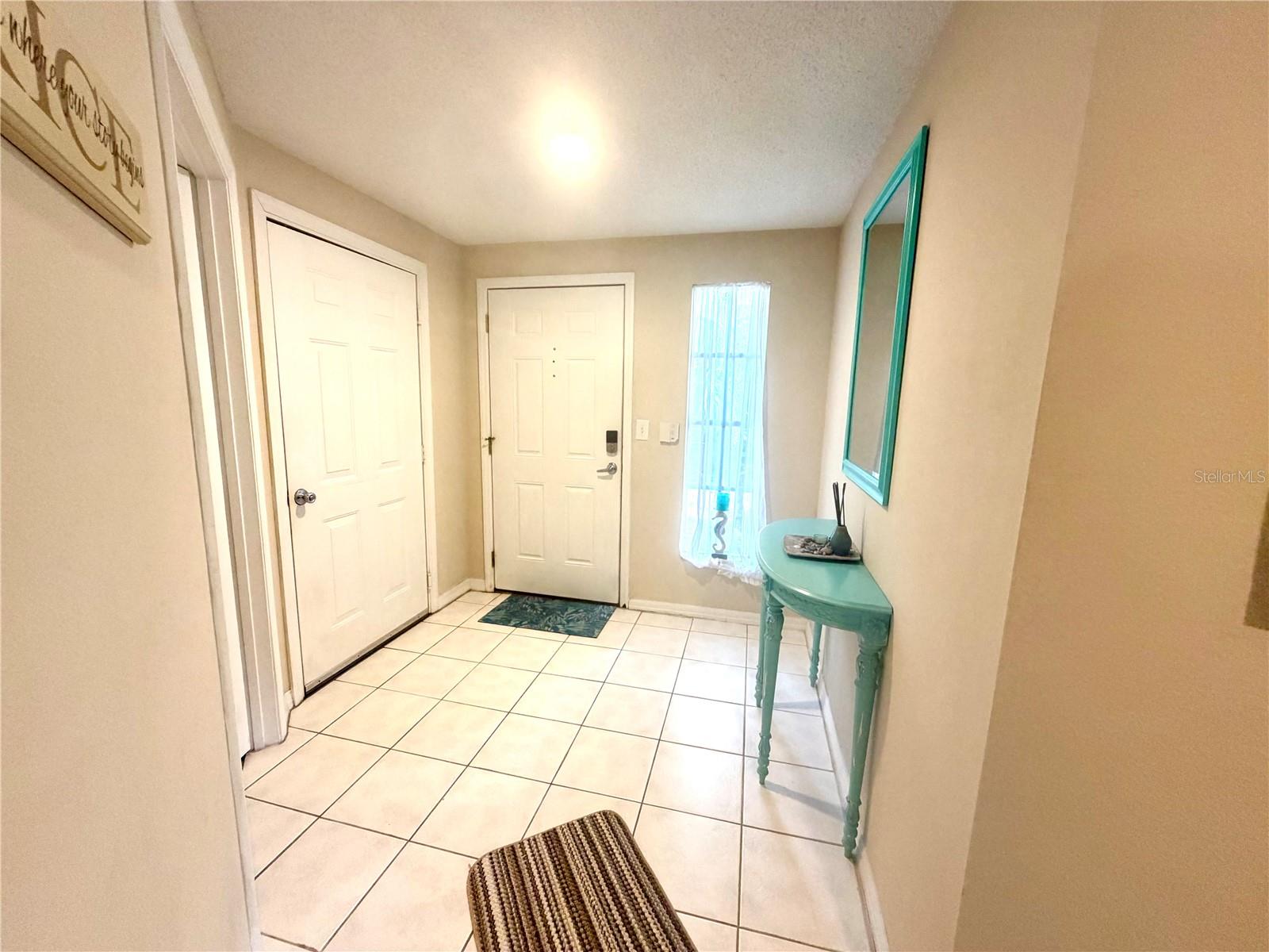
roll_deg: -2.0
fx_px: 513
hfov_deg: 102.1
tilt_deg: -8.9
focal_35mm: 14
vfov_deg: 85.7
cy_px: 476
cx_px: 634
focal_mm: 2.22
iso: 250
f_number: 2.2
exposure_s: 1/60
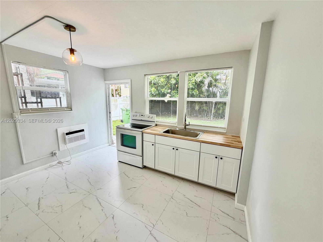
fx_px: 131
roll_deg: +0.1
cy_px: 121
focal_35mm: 14
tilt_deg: -9.3
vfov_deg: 85.7
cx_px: 162
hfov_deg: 102.1
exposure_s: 1/121
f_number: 2.2
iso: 64
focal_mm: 2.22
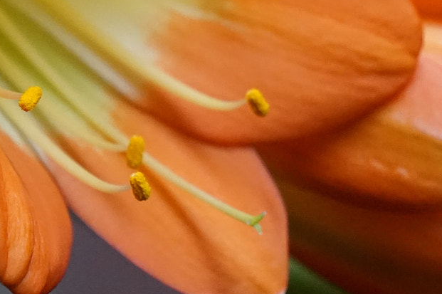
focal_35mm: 812
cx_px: 17
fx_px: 9961
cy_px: -1
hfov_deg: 2.5
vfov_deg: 1.7
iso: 3200
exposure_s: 1/250
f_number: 6.3
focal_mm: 210
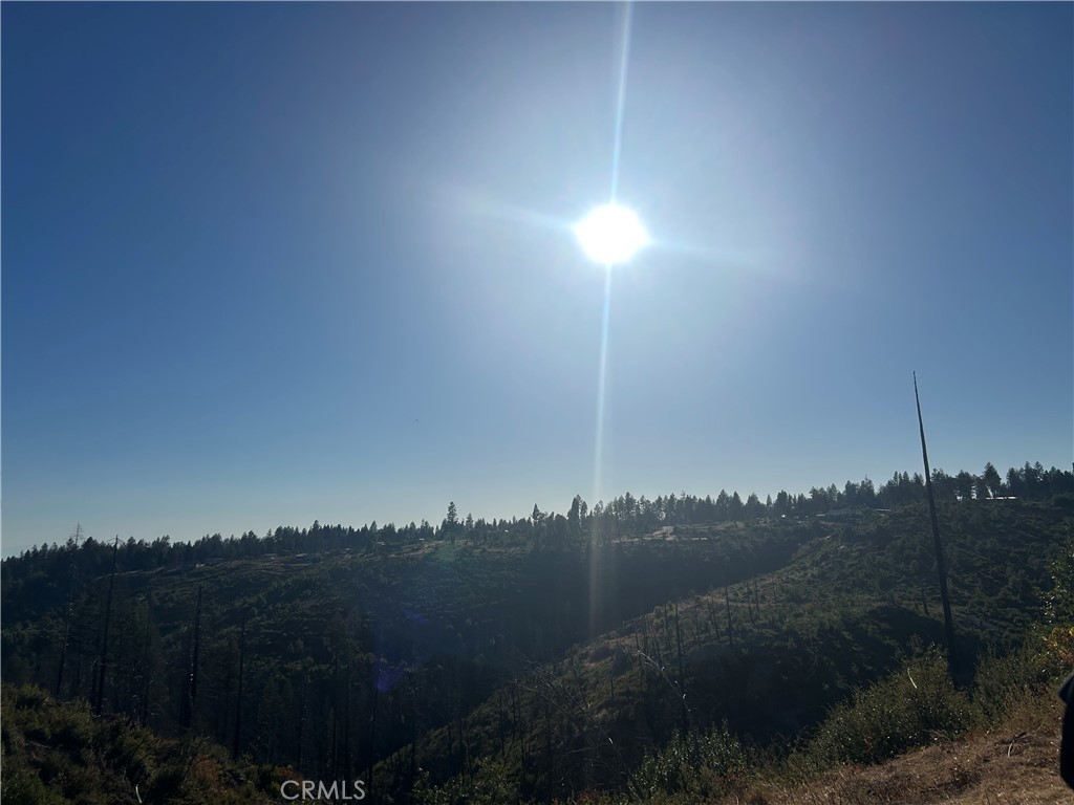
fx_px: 807
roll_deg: +2.3
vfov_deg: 53.1
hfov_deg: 67.3
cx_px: 537
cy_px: 402
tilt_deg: +8.8
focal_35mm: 26
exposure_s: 1/16393
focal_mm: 5.7
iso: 32
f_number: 1.5
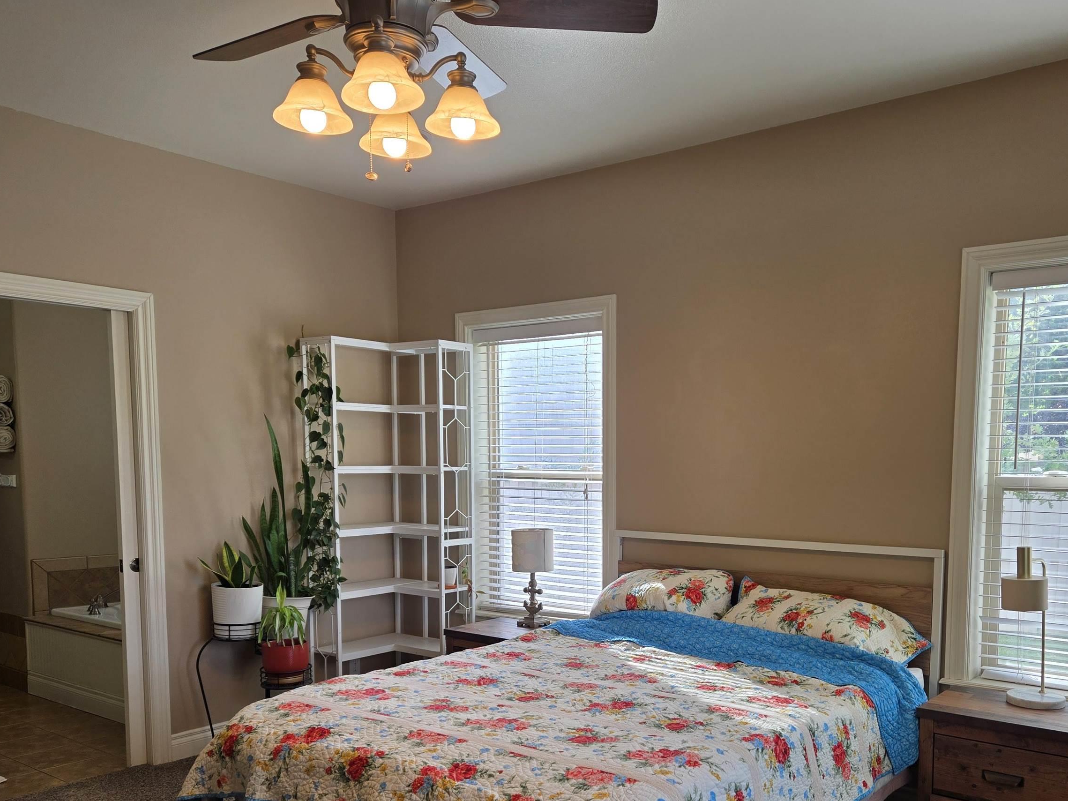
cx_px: 624
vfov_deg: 44.8
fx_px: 956
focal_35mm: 31
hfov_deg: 58.0
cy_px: 532
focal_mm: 5.4
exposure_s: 1/120
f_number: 1.8
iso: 32
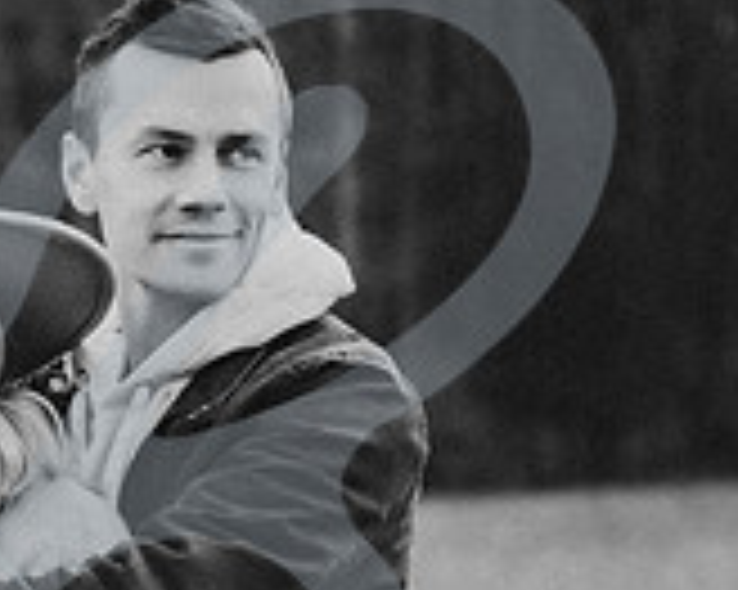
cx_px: -99
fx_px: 5064
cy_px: 507
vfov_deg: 6.7
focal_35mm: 232
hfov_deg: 8.3
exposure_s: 1/250
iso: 250
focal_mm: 70
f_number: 2.8
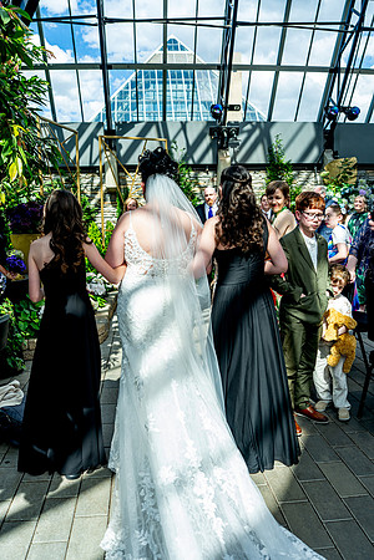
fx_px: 436
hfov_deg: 46.4
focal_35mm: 28
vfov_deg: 65.5
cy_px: 280
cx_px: 187
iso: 100
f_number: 2.8
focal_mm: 28
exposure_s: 1/500
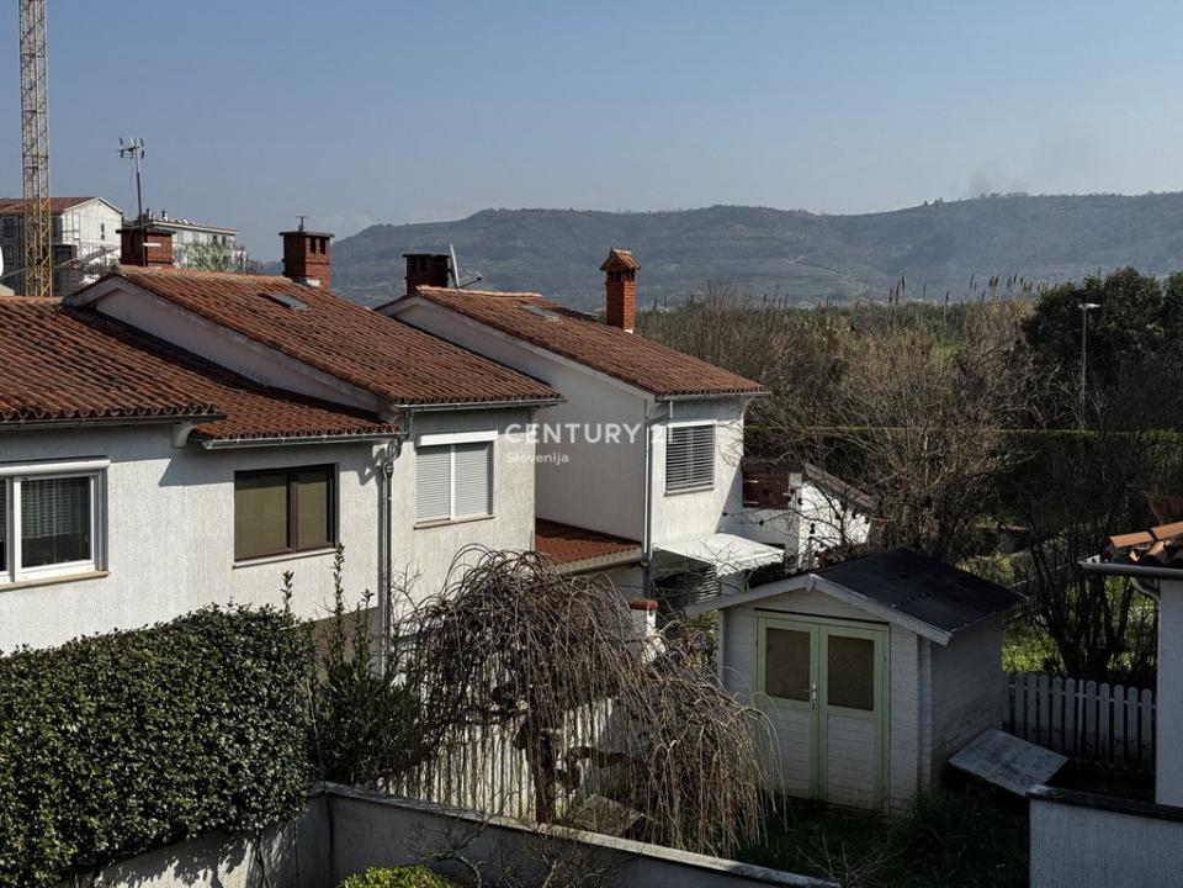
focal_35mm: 48
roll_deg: -0.4
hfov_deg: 39.7
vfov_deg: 30.3
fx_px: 1640
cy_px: 444
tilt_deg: -5.2
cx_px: 592
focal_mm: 6.76
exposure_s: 1/6410
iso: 64
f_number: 1.78
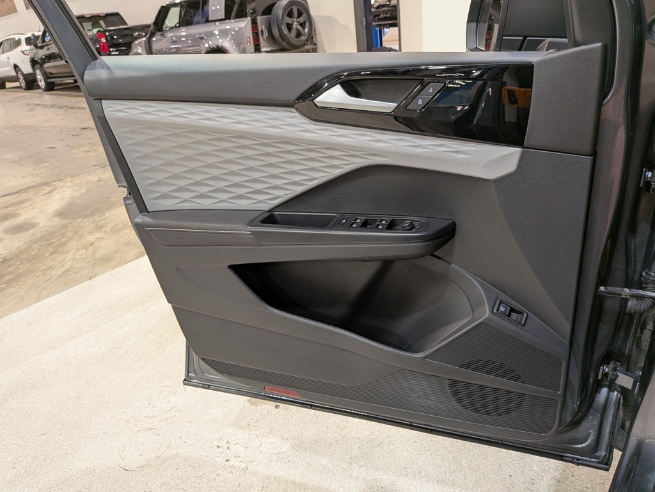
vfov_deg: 56.8
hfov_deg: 71.6
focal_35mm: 24
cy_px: 246
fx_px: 454
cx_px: 328
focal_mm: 4.53
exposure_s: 1/120
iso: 152
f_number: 1.7
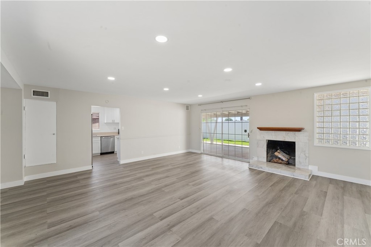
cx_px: 186
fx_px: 144
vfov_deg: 81.2
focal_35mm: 14
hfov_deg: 104.3
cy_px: 124
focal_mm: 14
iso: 100
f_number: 13
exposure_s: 1/6
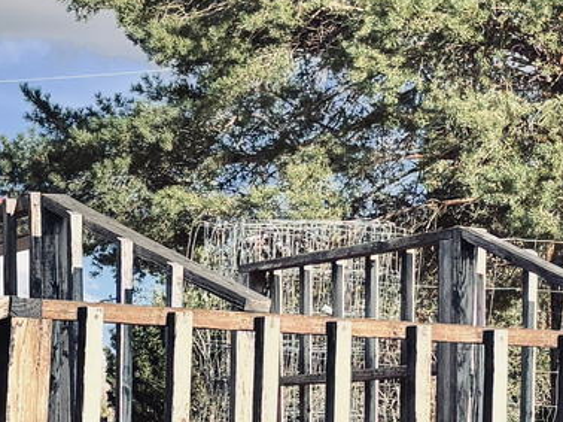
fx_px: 2292
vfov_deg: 10.5
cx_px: 161
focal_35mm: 141
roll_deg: -0.9
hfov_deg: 14.0
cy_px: 352
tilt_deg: +5.8
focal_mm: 5.96
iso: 50
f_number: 1.6
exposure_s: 1/2242
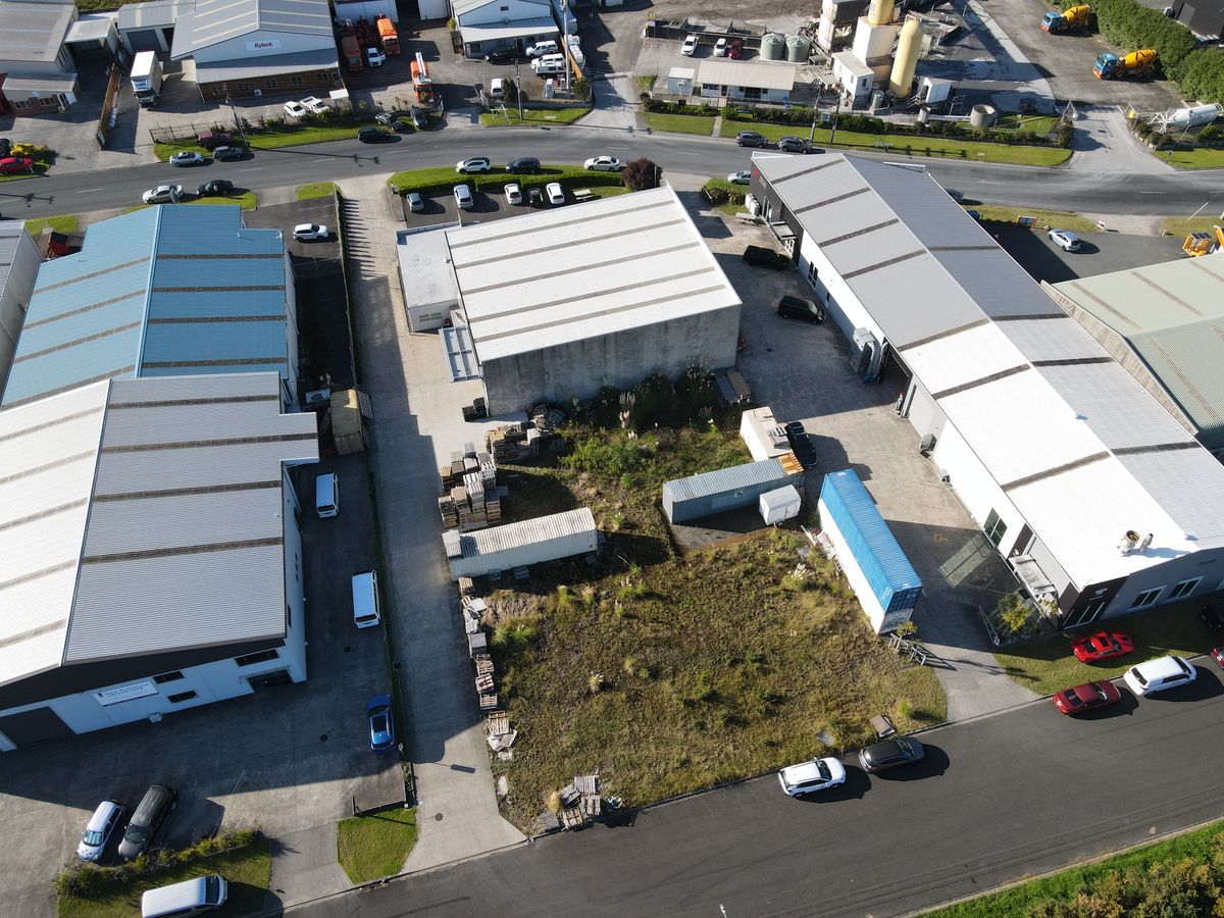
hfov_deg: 71.6
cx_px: 612
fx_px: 849
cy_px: 459
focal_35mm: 24
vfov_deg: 56.8
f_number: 2.8
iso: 100
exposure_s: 1/500
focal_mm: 4.5
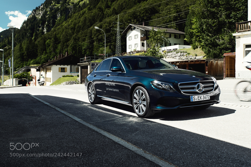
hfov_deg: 54.4
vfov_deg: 37.9
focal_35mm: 35
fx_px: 244
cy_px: 84
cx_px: 126
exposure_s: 1/20
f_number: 8
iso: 100
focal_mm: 35
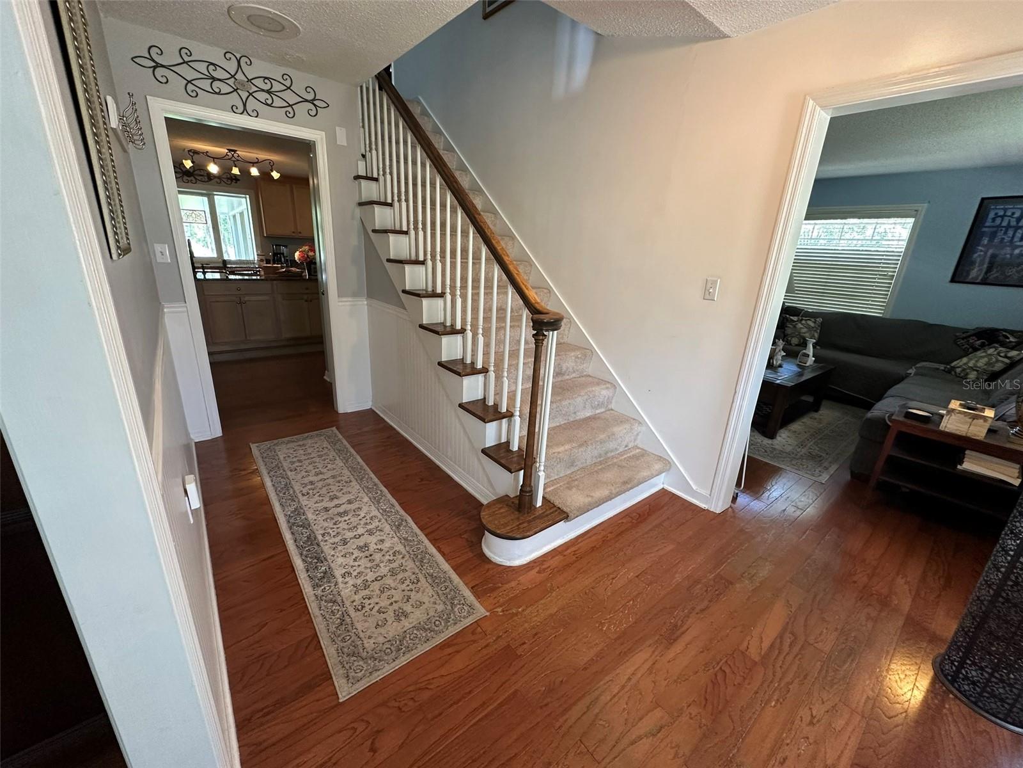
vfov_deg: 85.7
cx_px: 512
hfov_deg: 102.1
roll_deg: -3.3
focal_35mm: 14
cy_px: 384
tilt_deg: -17.7
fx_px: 414
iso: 250
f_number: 2.2
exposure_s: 1/60
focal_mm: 2.22
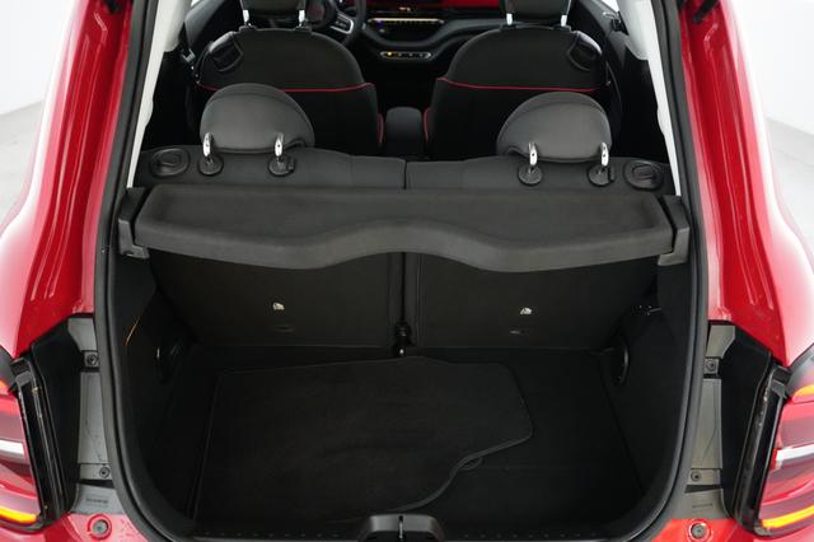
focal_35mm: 28
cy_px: 271
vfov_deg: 46.4
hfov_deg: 65.5
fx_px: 633
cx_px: 407
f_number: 2.8
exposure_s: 1/160
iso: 12800
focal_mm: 28
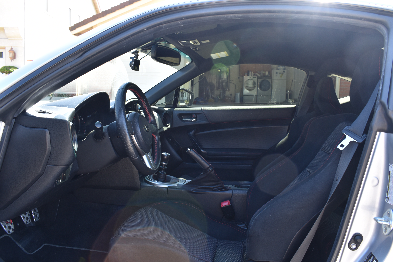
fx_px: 327
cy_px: 131
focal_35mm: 30
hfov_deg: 61.9
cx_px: 196
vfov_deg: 43.6
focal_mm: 20
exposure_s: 1/40
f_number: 6.3
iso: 125
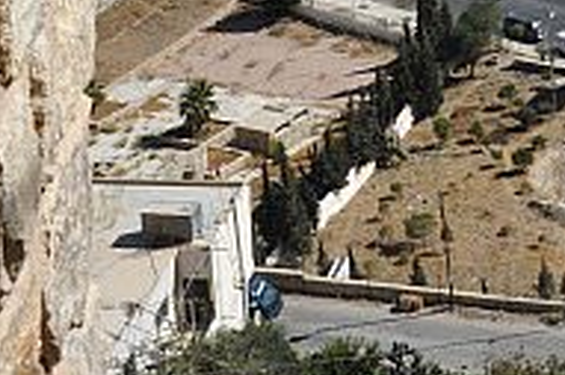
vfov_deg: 8.5
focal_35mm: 151
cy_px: -447
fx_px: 2368
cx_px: 1018
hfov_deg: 12.4
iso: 200
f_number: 10
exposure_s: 1/400
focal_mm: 32
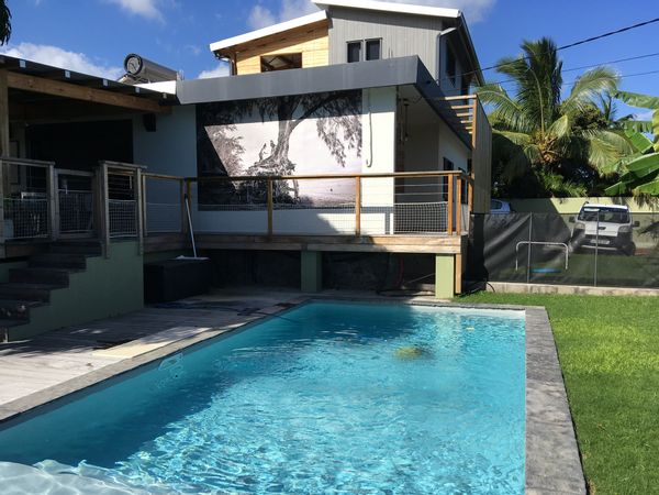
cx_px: 330
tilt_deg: -1.9
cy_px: 248
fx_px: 552
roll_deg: -0.4
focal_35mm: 29
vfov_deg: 48.2
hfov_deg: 61.7
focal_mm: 4.15
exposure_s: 1/1508
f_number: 2.2
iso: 25
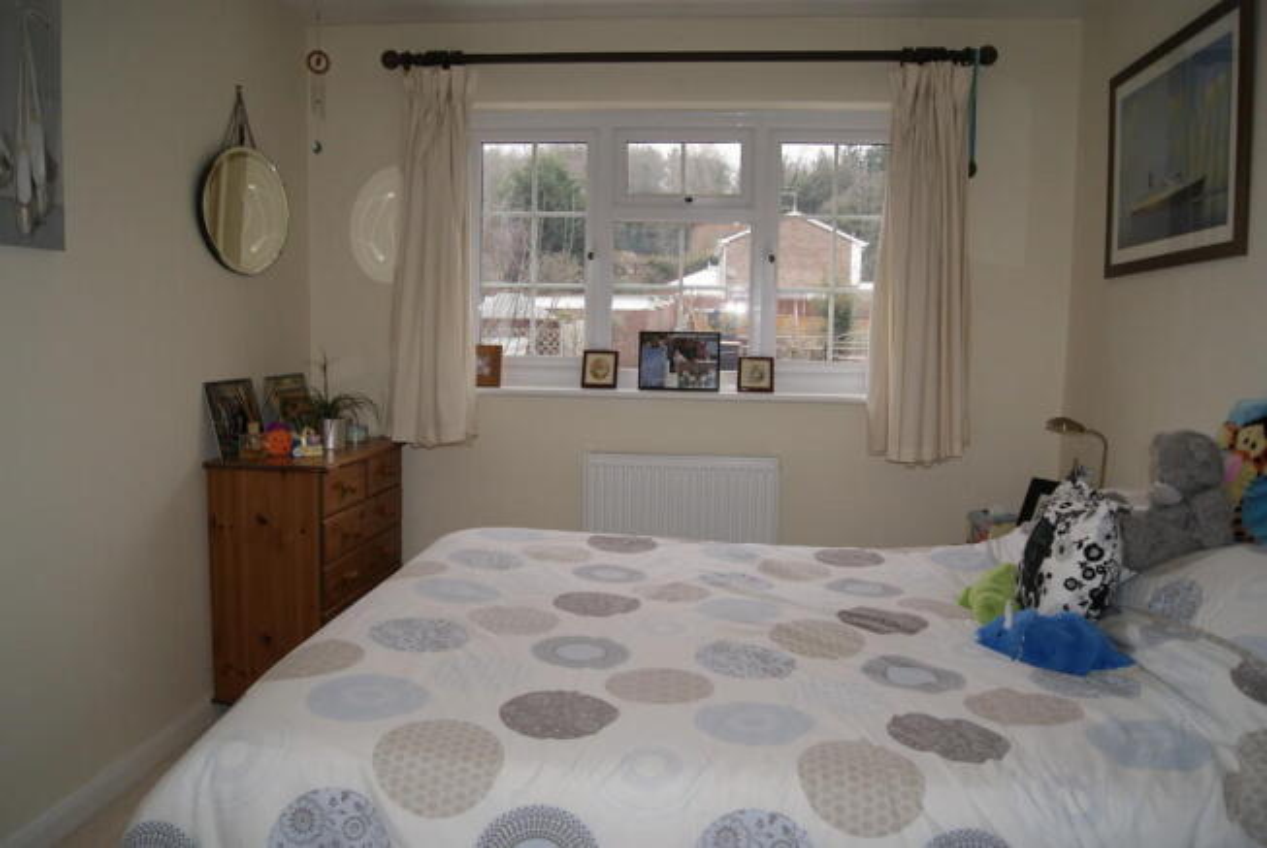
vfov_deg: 34.3
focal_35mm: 39
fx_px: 1374
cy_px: 424
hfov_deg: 49.5
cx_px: 634
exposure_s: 1/60
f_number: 5.6
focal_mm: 26
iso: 400
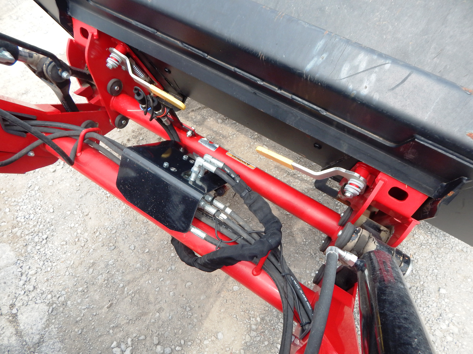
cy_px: 177
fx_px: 301
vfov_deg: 61.1
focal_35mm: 22
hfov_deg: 76.4
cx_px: 236
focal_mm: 4
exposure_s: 1/400
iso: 125
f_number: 3
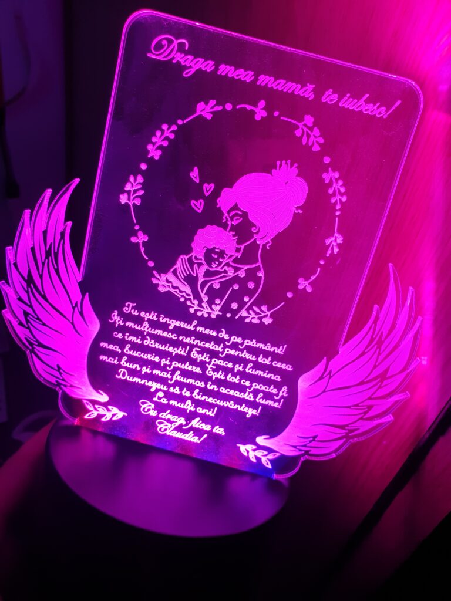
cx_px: 226
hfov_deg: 53.1
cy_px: 300
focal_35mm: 26
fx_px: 452
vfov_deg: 67.3
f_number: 2.4
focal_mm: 4.3
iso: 80
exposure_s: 1/100
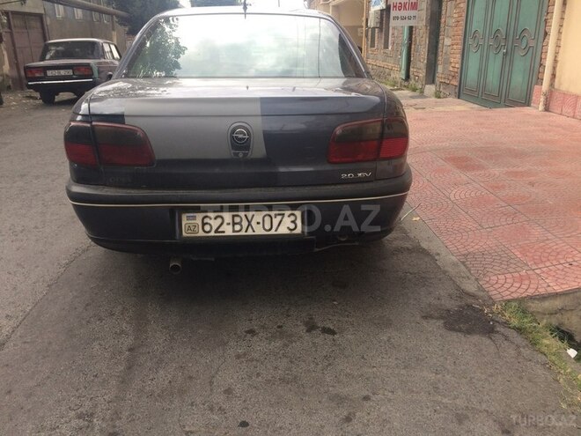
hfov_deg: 61.7
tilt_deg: -21.5
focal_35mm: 29
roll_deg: +2.1
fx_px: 487
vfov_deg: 48.2
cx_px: 290
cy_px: 218
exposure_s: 1/100
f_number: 2.2
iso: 50
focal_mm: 4.15
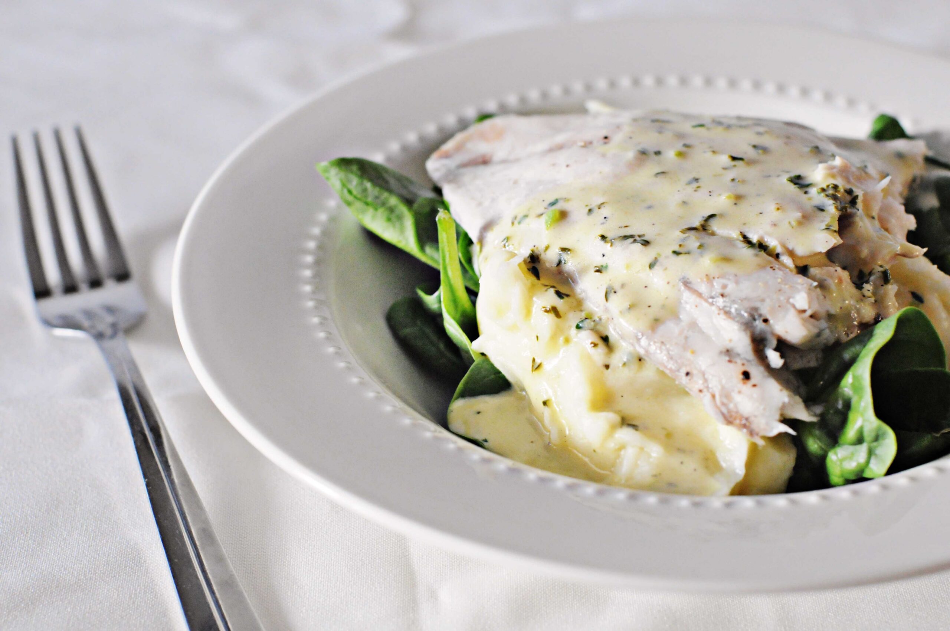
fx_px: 1977
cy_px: 316
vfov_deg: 18.1
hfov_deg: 27.0
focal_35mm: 75
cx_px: 475
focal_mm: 50
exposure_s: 1/40
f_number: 5
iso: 1600
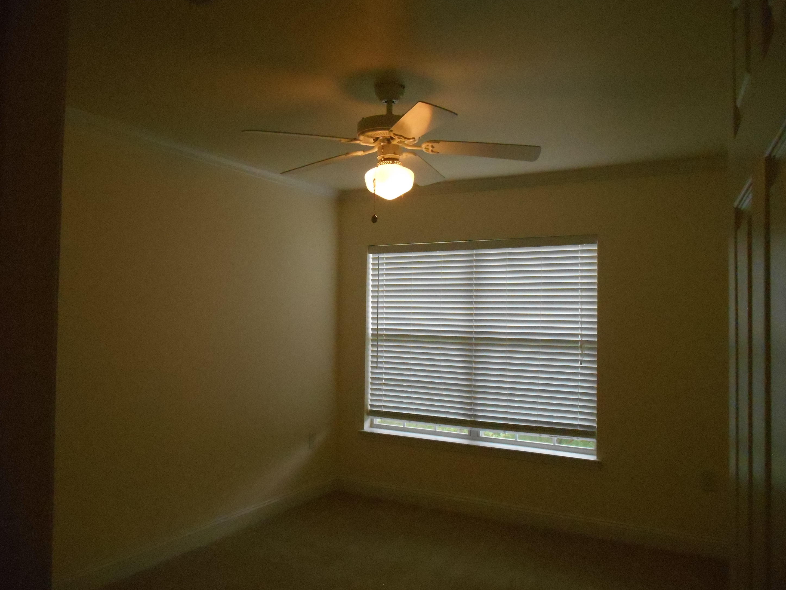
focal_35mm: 27
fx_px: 613
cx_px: 382
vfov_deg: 51.4
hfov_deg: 65.3
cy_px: 294
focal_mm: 4.7
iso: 800
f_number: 3.4
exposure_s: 1/200
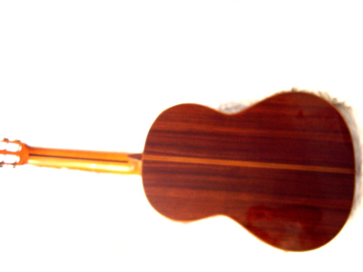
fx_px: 398
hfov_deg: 49.0
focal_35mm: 38
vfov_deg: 37.7
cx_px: 182
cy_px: 136
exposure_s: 1/4
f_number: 2.7
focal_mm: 6.2
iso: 200
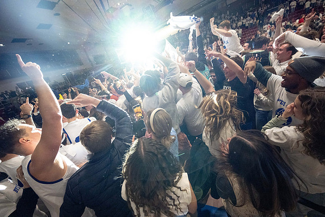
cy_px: 108
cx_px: 162
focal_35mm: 14
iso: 8000
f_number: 4
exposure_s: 1/500
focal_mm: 14
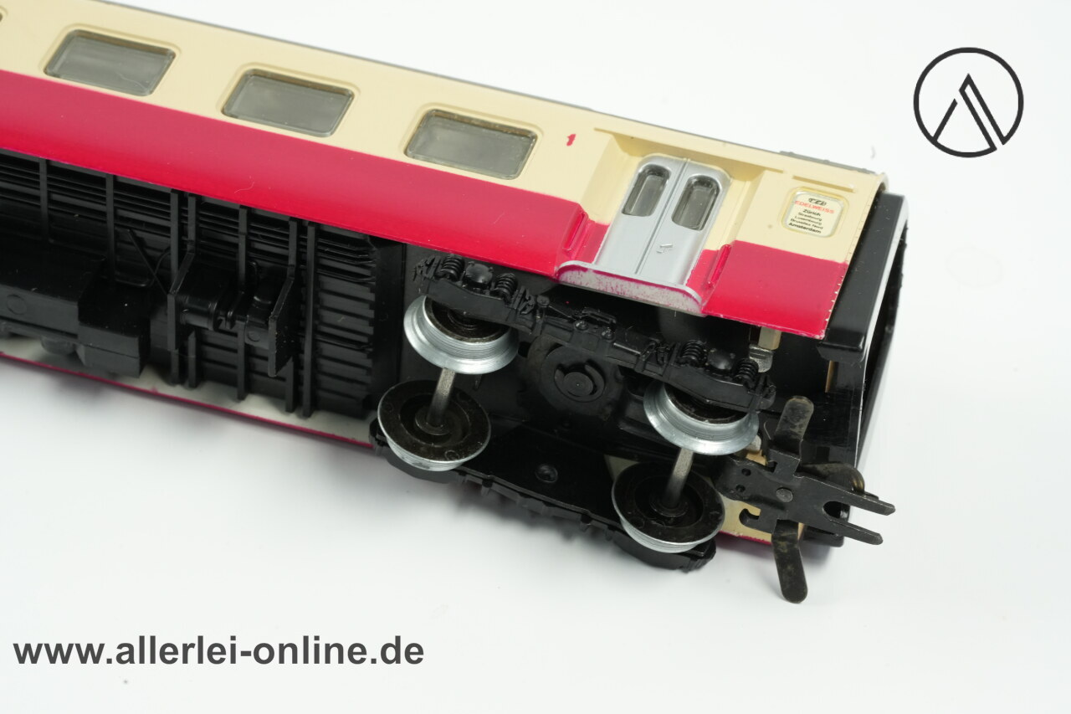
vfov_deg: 15.2
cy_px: 357
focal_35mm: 90
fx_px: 2677
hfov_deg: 22.6
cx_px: 536
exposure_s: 1/25
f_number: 16
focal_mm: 90
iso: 2500
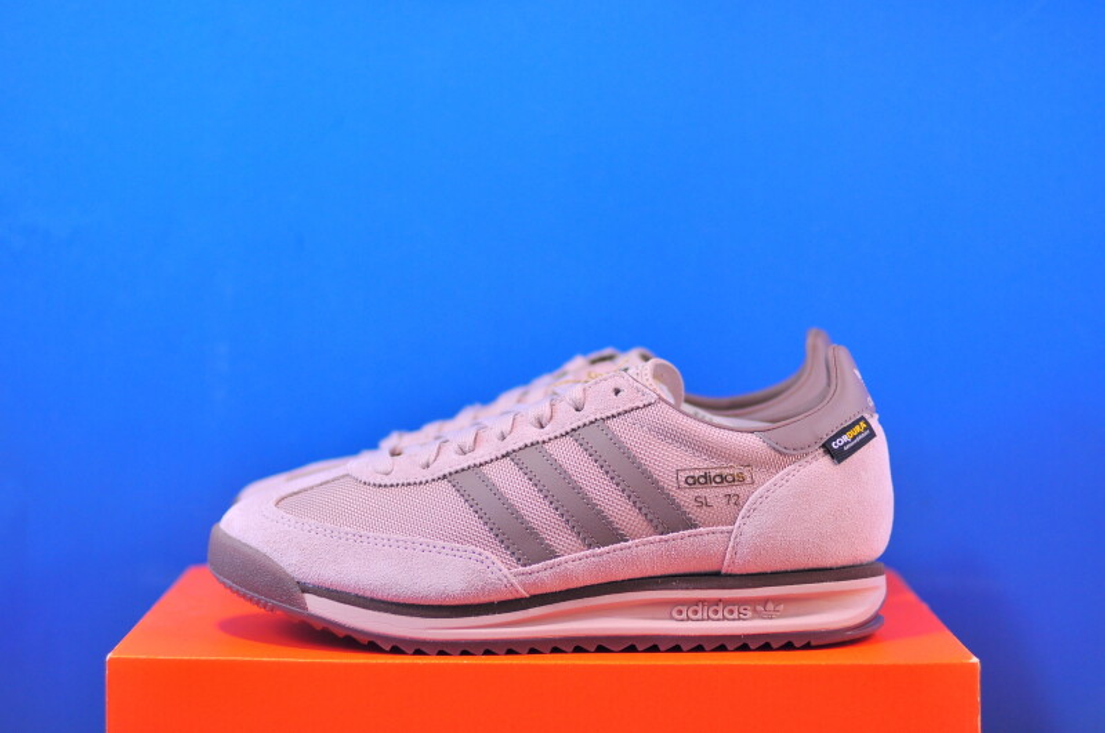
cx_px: 552
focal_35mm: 75
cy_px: 366
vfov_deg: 18.1
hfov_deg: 27.0
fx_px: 2299
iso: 250
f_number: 2
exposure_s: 1/320
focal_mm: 50
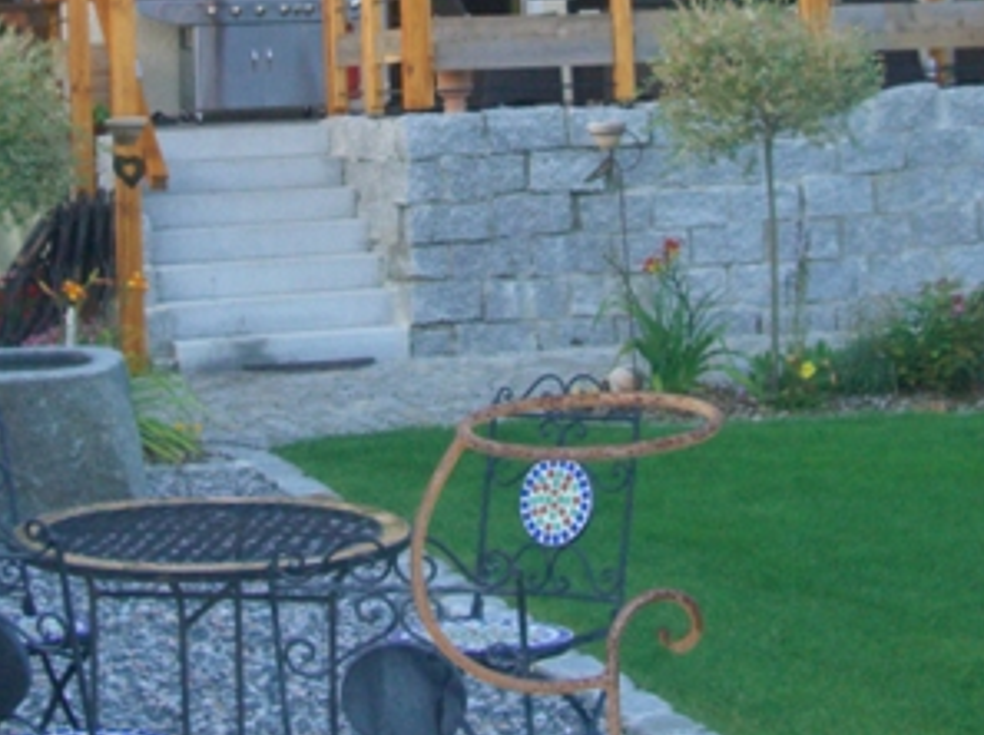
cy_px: -20
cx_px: 454
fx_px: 2328
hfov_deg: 23.9
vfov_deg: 17.5
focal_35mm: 82
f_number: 2.8
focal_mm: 7.9
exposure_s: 1/60
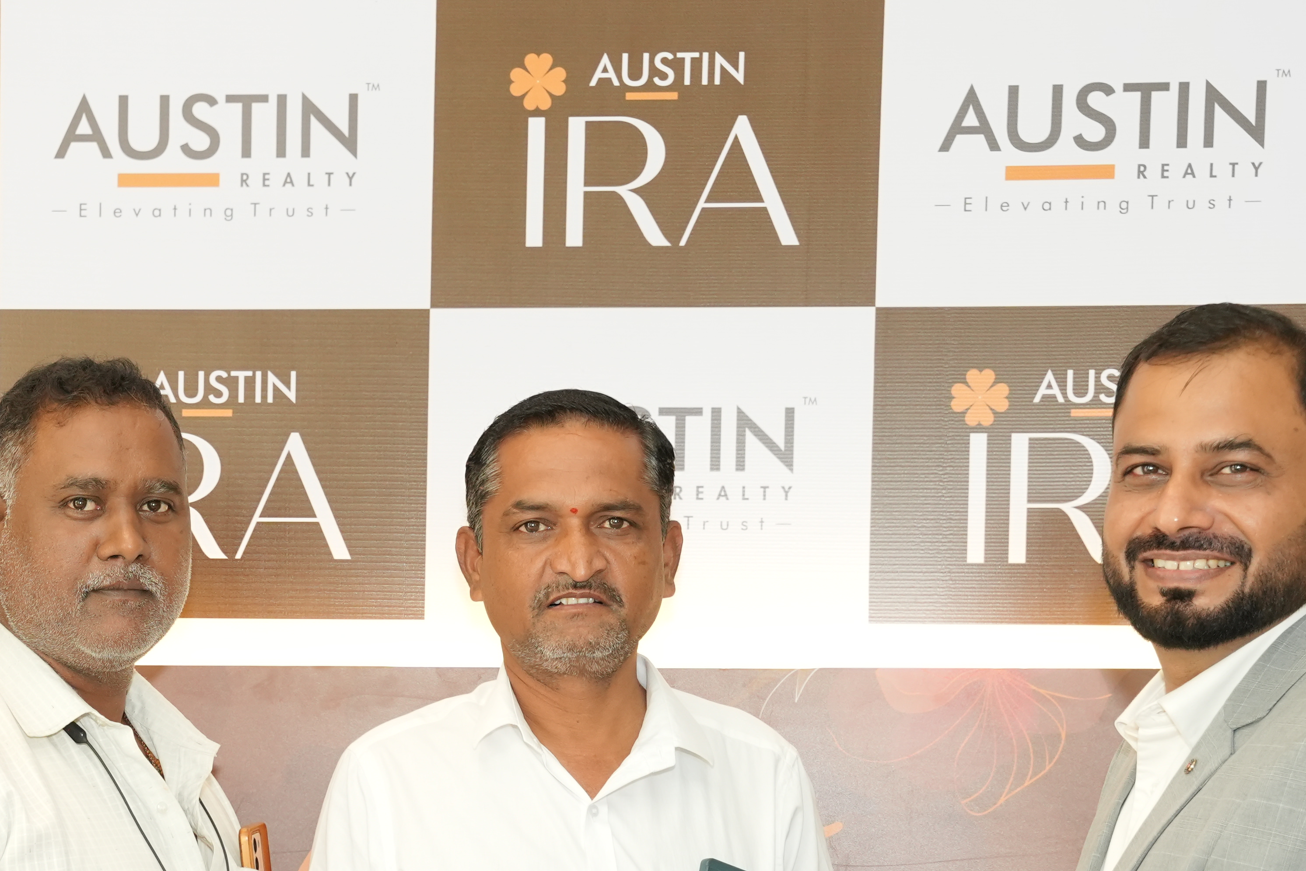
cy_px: 991
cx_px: 301
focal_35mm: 108
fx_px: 3926
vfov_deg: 12.4
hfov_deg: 18.7
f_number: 4.5
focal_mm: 46.1
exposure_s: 1/160
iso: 1250
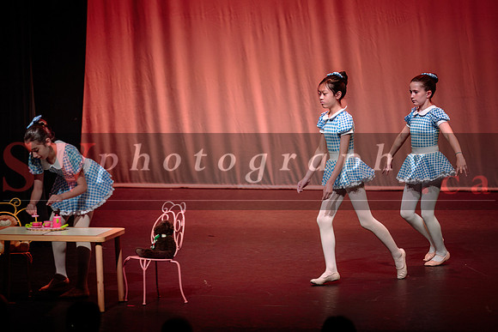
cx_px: 261
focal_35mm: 165
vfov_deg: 8.3
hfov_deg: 12.5
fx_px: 2280
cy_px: 160
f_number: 2.8
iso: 1250
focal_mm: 155
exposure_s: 1/500
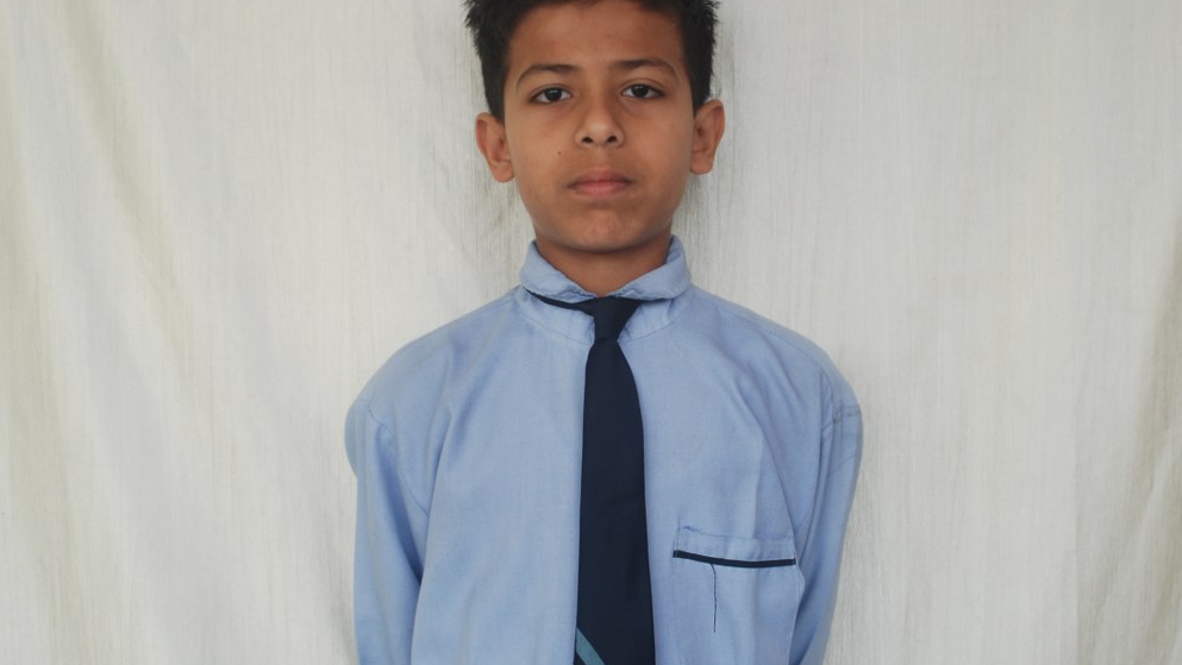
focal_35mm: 53
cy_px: 349
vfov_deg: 22.6
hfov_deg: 39.2
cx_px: 603
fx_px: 1661
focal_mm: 28
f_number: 4.5
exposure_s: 1/80
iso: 200
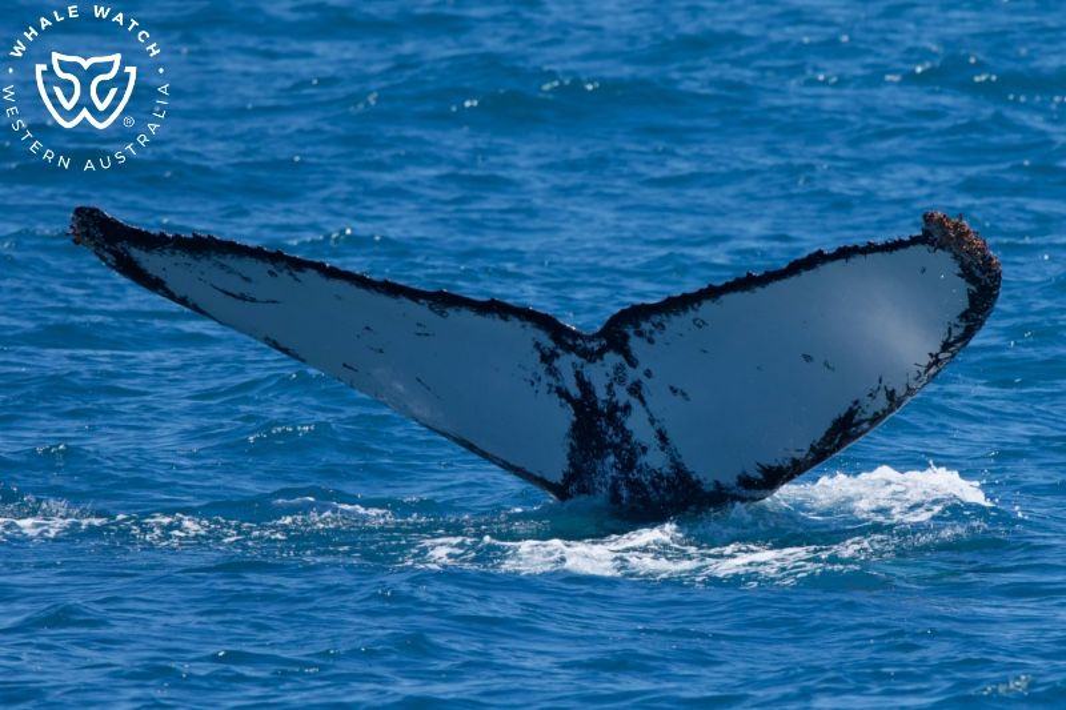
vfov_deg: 2.3
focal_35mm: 600
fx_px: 17762
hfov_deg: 3.4
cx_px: 533
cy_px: 355
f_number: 8
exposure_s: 1/3200
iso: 1250
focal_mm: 600
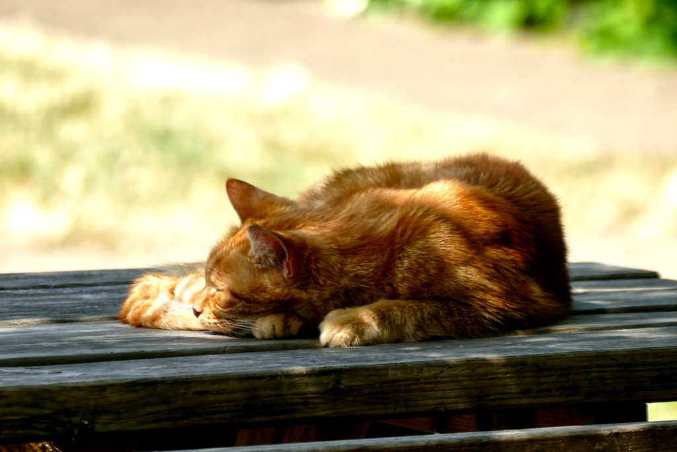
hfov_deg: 3.9
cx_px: 338
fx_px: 9949
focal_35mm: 529
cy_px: 226
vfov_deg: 2.6
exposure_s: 1/400
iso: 125
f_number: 4
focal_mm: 146
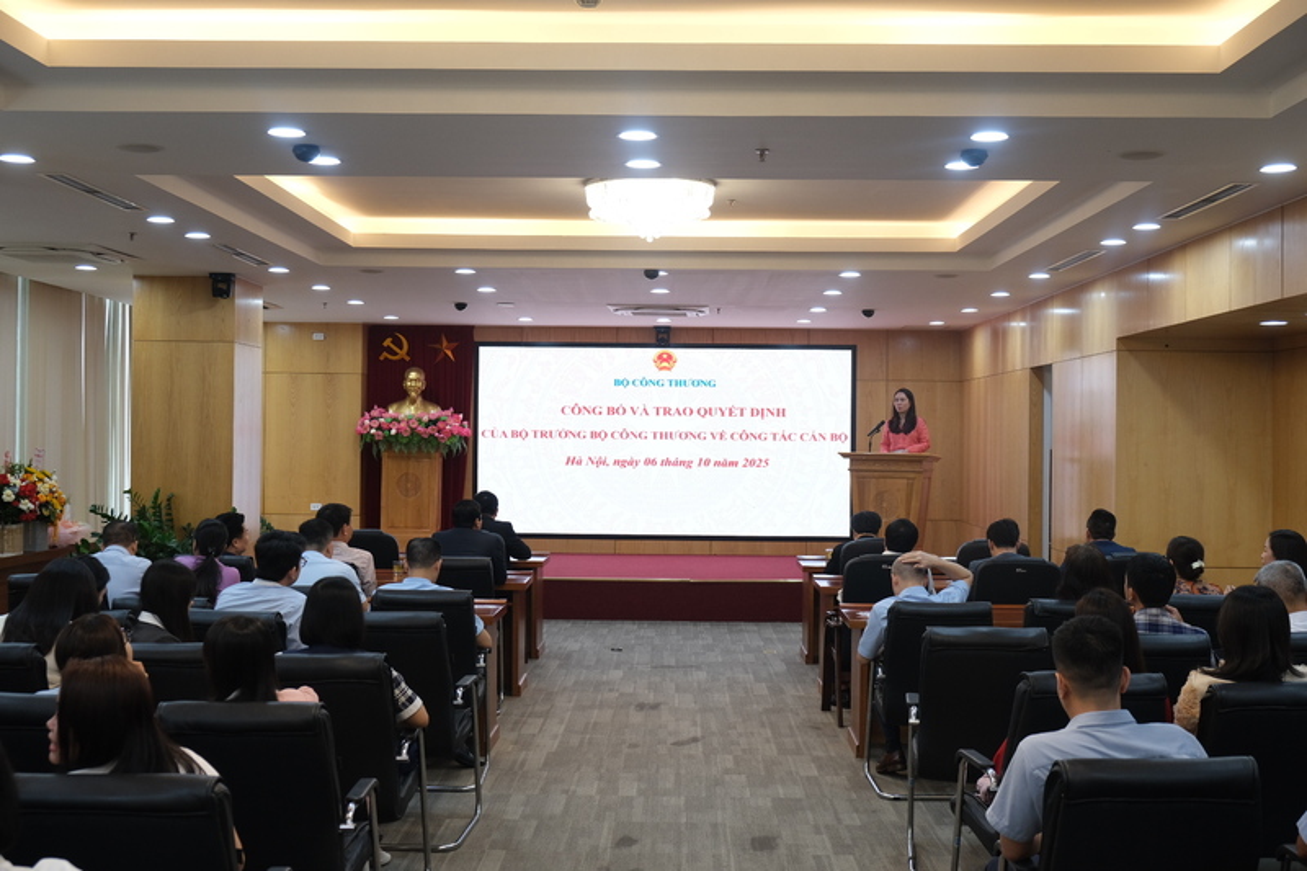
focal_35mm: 42
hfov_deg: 46.4
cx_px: 654
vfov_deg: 31.9
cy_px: 436
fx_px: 1524
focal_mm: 27.7
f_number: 4
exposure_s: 1/125
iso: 800
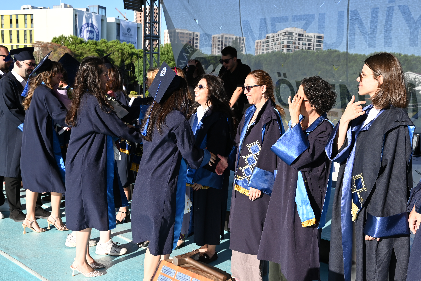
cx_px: 223
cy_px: 163
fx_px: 421
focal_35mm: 36
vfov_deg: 36.8
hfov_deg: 53.1
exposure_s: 1/640
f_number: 6.3
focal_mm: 30
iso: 320
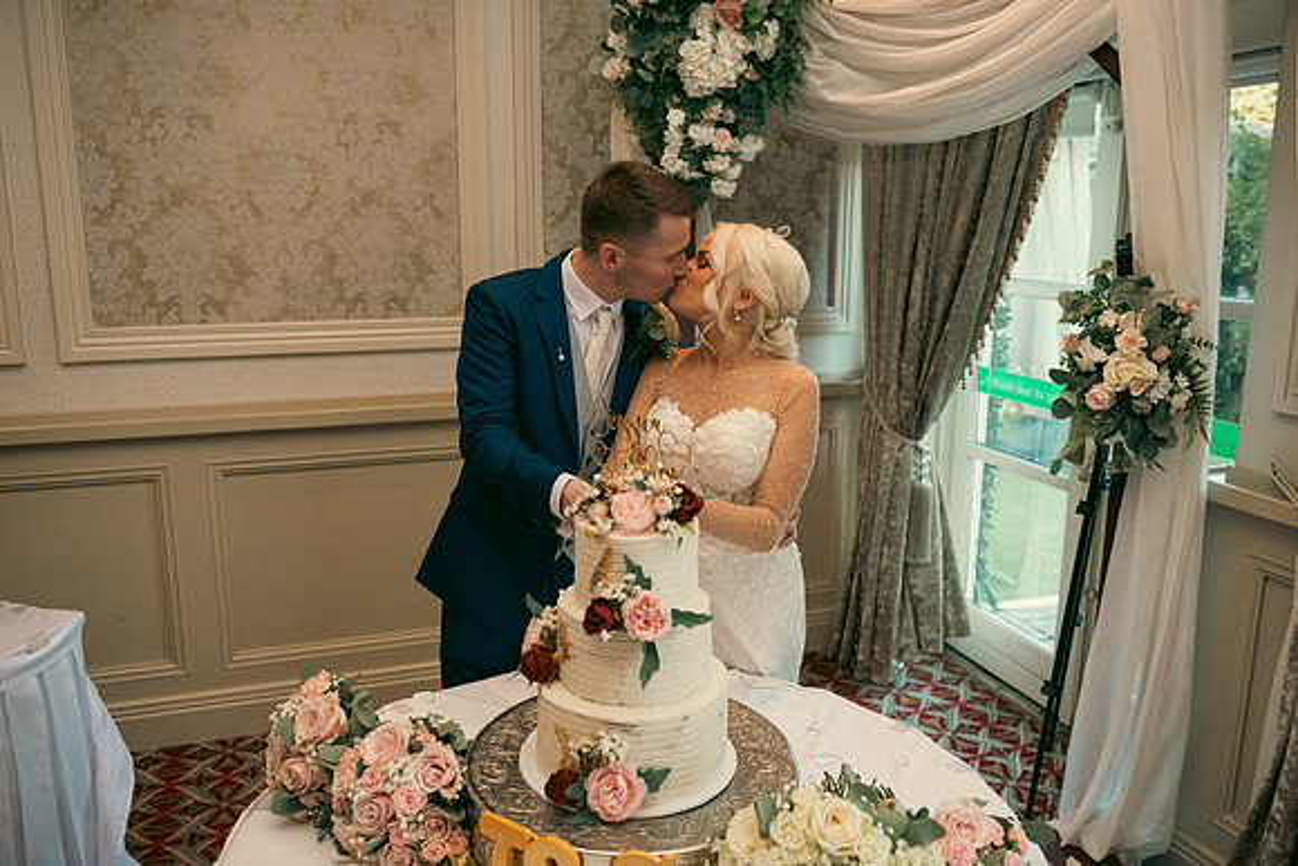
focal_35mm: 29
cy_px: 433
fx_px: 1046
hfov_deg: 63.6
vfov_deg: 45.0
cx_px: 649
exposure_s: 1/160
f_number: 3.5
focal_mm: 29
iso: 800
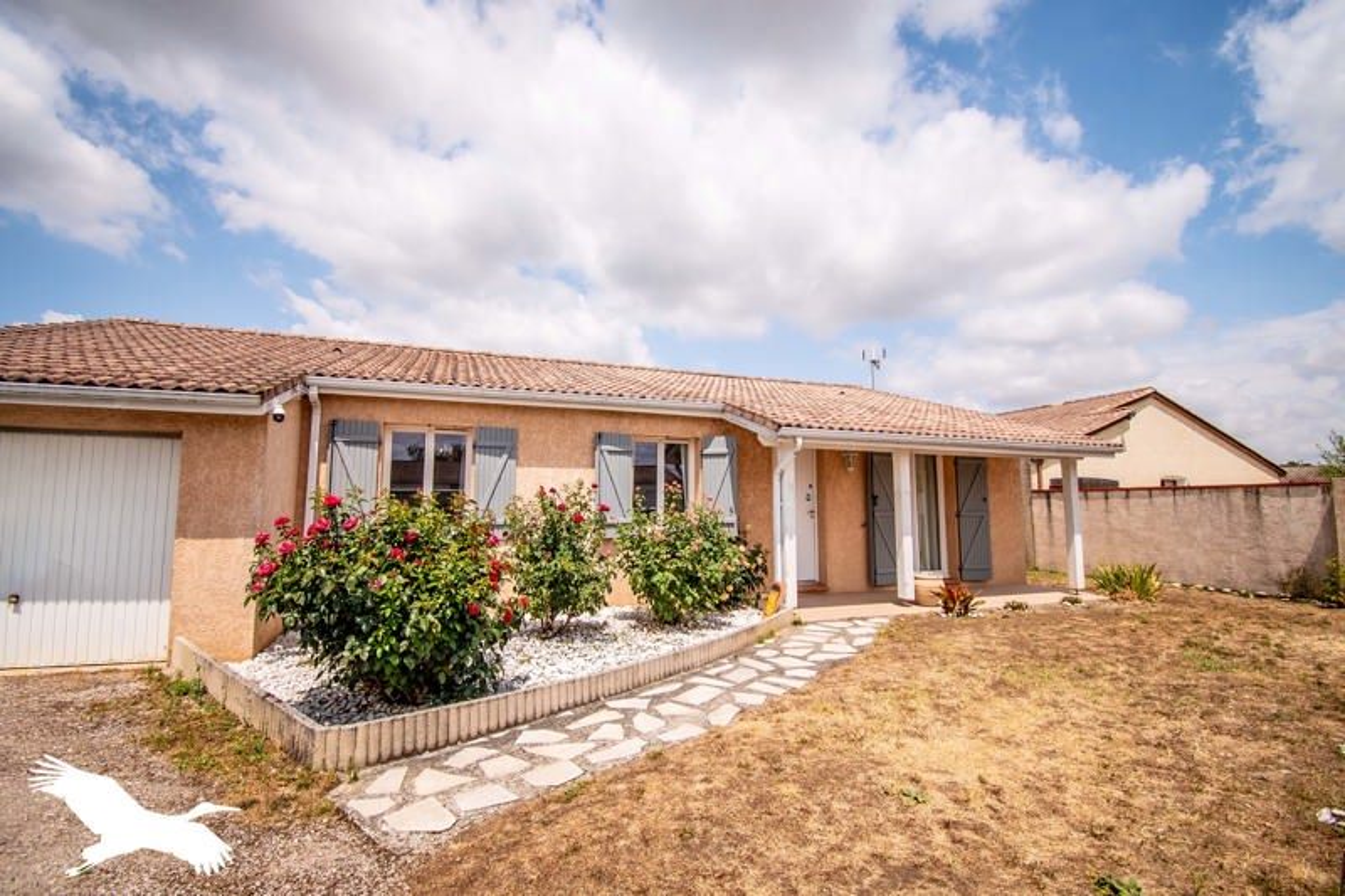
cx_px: 672
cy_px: 448
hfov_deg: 100.4
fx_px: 560
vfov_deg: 77.3
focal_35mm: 15
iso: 100
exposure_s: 1/1250
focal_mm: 10
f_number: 5
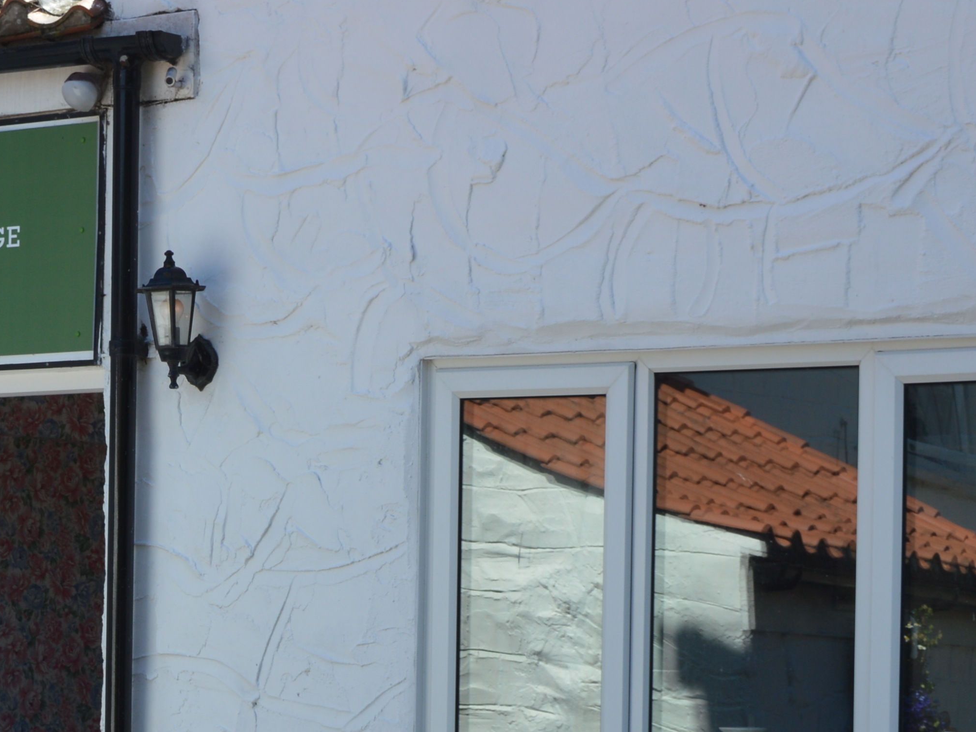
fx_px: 3283
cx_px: 166
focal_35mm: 116
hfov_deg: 16.8
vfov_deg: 12.7
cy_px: 608
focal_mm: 27
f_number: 7.1
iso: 100
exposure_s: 1/200
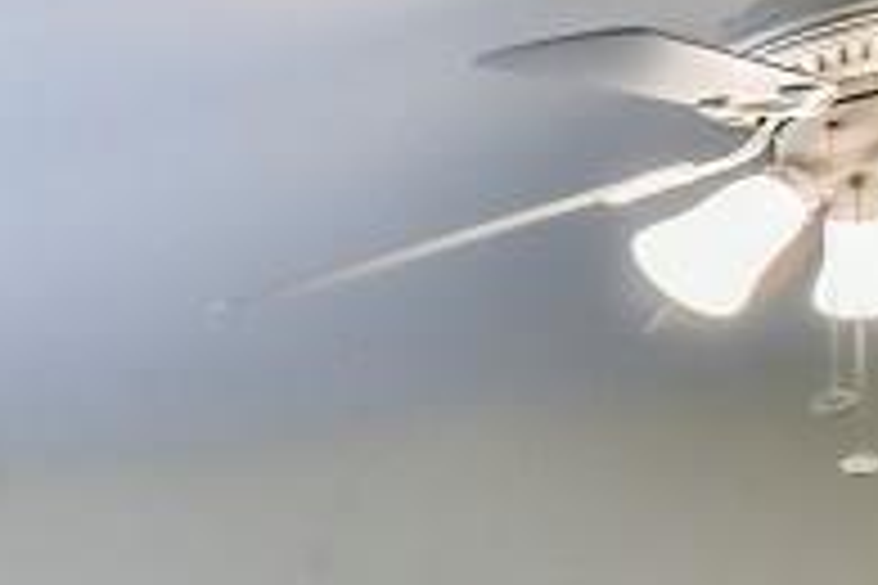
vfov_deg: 12.3
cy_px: 1116
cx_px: -1396
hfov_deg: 13.2
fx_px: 2439
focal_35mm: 100
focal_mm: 19
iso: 4000
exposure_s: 1/160
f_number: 13
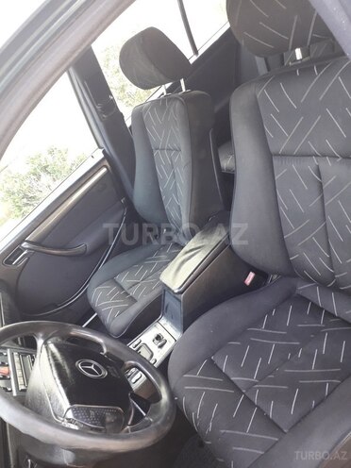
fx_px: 365
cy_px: 234
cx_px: 176
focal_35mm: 27
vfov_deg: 65.3
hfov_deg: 51.4
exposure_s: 1/50
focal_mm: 3.6
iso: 125
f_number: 1.9
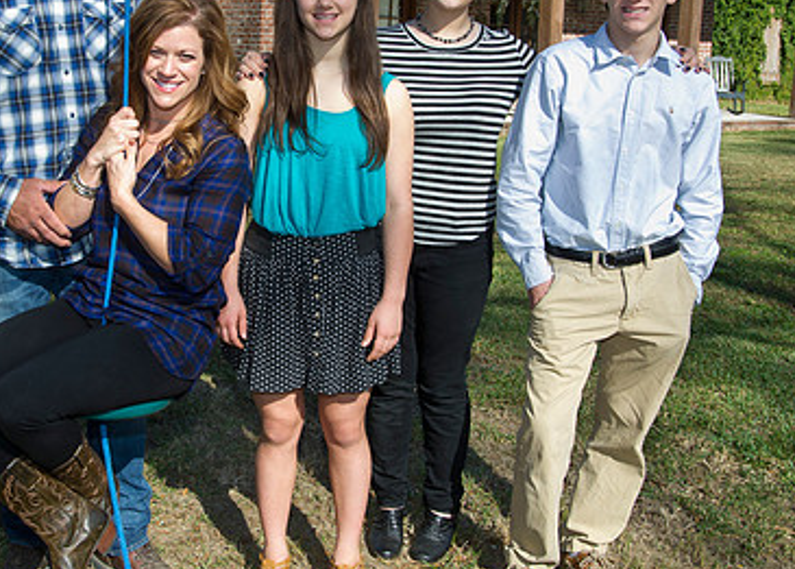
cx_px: 264
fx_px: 1062
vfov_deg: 29.8
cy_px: 194
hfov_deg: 40.5
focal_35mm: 47
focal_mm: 28
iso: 400
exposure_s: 1/250
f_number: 9
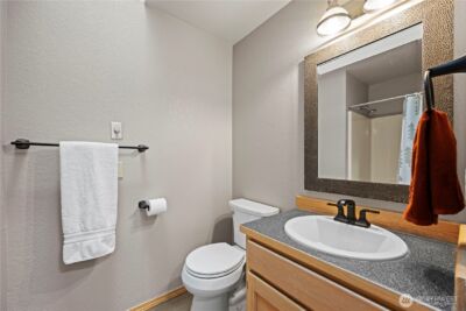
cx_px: 233
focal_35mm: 14
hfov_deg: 104.2
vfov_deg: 81.3
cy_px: 156
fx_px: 181
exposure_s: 1/1.67
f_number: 8
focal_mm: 14
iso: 200
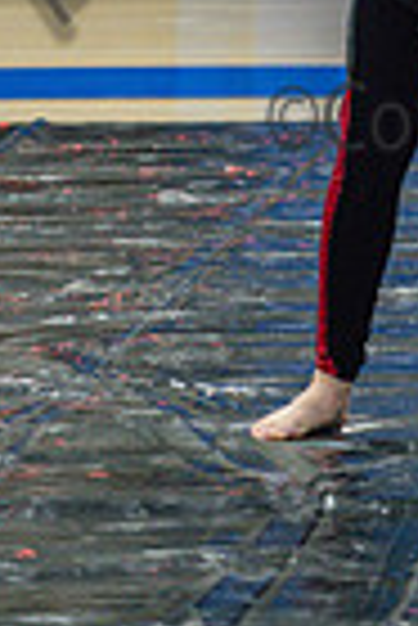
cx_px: 508
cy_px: -293
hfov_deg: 2.8
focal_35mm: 485
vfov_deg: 4.2
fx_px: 8425
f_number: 4
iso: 5600
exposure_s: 1/500
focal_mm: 150
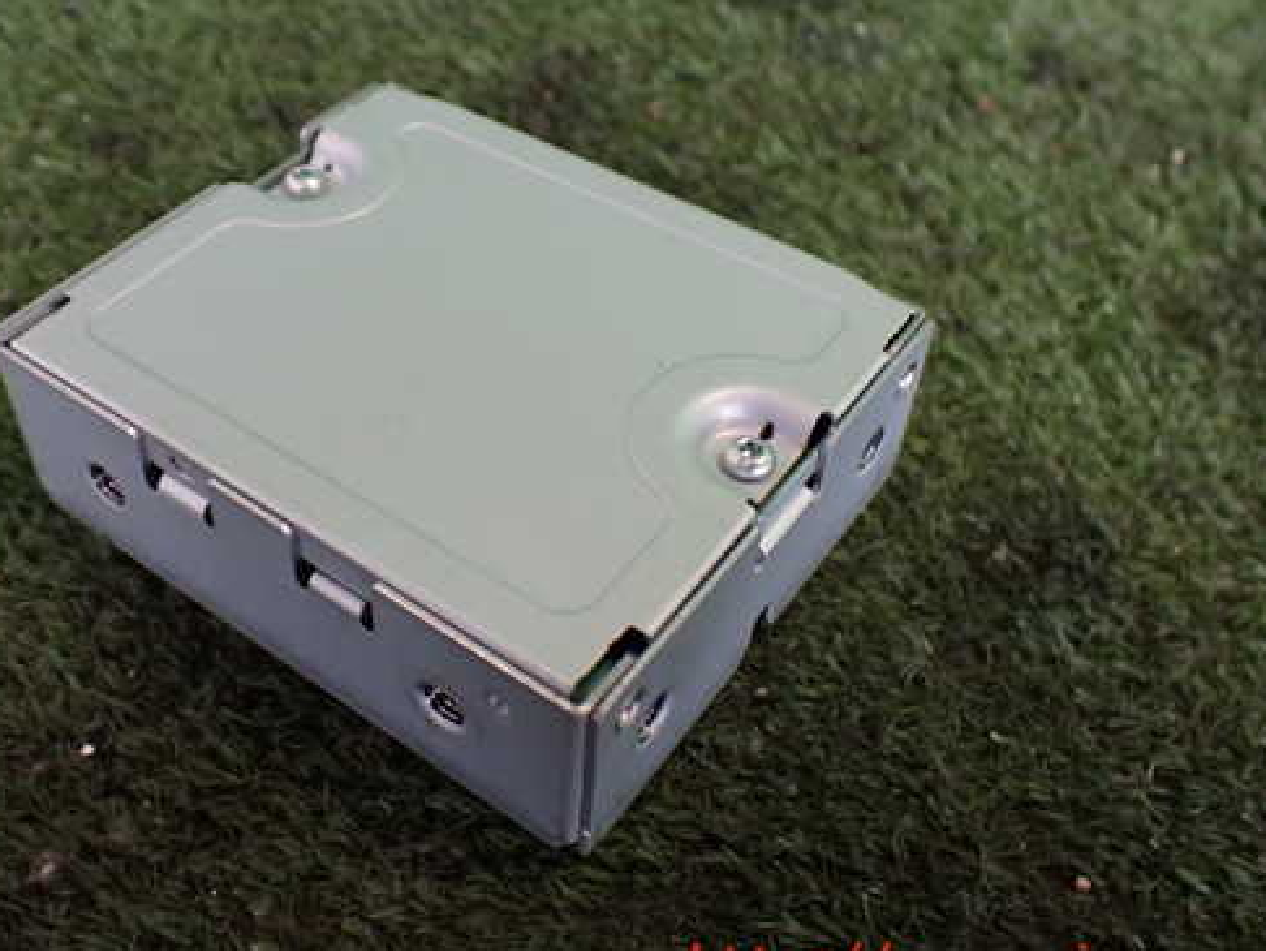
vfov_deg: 38.6
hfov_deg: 49.8
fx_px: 1354
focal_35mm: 37
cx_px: 498
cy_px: 417
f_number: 2.3
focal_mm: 5.4
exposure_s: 1/125
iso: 400
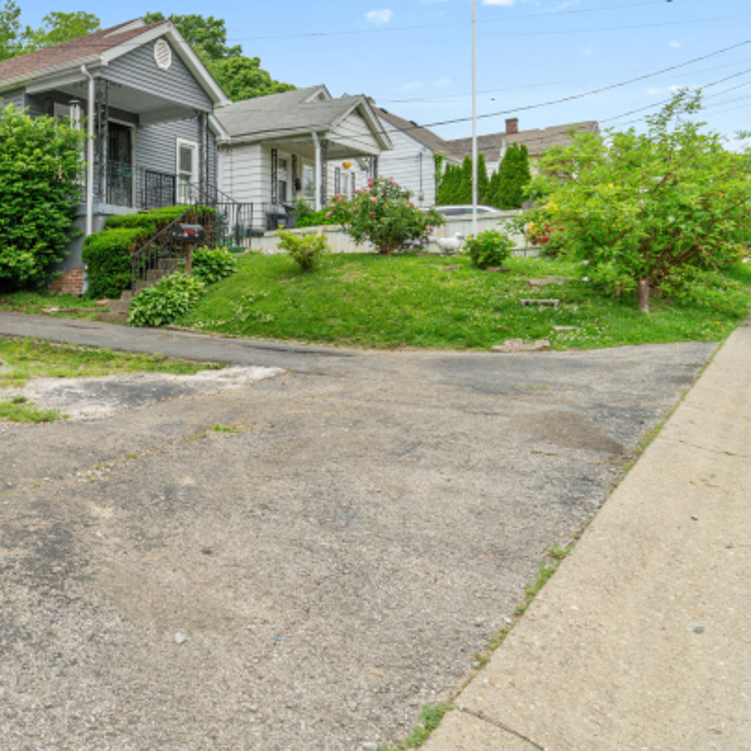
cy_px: 314
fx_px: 756
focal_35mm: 31
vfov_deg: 52.6
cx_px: 56
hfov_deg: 46.8
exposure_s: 1/500
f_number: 9
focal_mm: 13
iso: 400
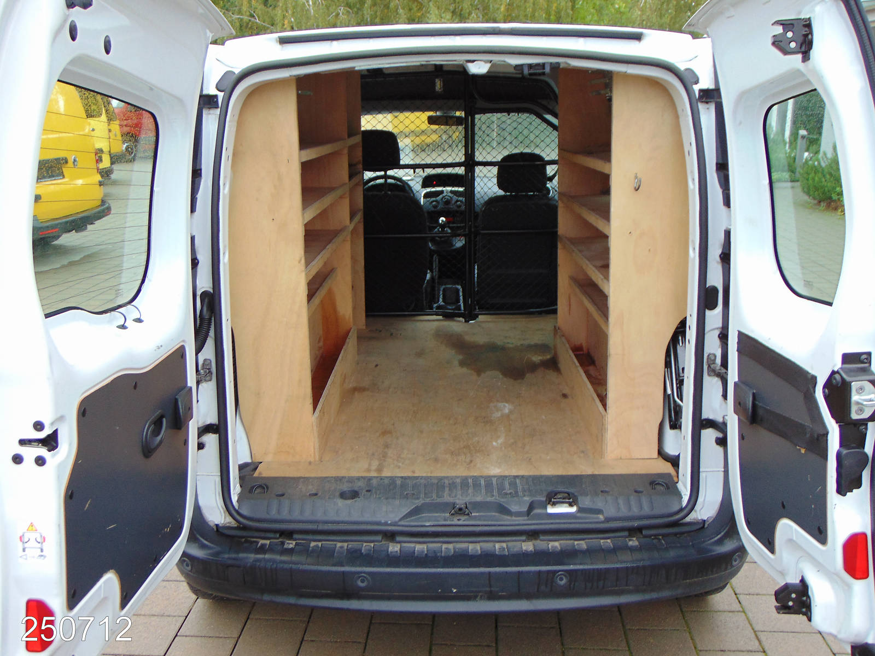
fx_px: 834
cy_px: 328
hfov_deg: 55.4
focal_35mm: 33
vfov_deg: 42.9
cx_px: 438
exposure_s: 1/30
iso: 100
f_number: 3.2
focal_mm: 5.8
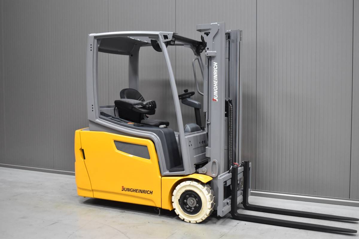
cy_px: 120
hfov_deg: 47.9
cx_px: 180
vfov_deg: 33.0
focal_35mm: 40
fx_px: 404
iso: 1600
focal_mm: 27
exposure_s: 1/60
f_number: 4
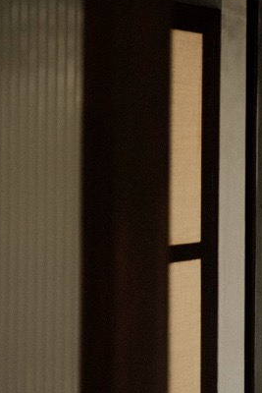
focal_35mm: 112
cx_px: 472
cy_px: 153
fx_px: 1222
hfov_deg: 11.4
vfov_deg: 18.2
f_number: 2
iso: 200
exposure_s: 1/125
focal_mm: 23
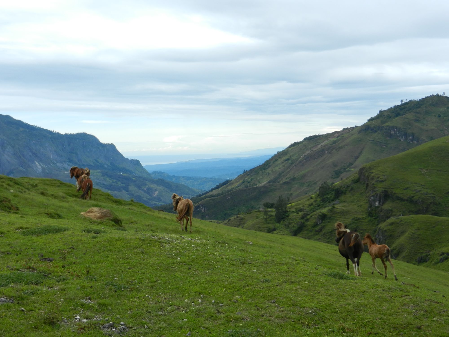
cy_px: 168
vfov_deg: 32.2
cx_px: 224
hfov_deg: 42.1
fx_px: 584
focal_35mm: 45
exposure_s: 1/500
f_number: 4.2
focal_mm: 8.2
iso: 160
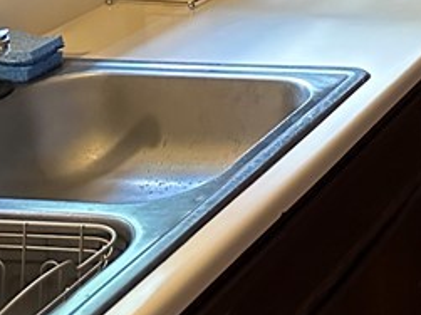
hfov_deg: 15.9
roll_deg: -0.4
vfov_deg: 13.8
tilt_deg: -8.8
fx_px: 1191
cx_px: 832
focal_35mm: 98
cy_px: -216
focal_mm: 6.86
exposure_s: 1/30
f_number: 1.78
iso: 800
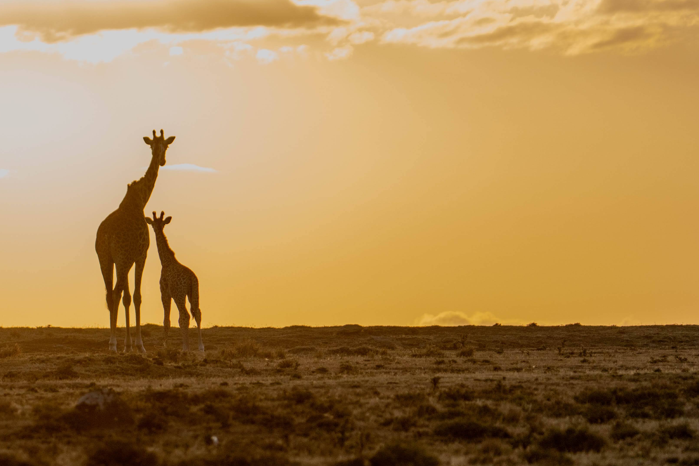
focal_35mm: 406
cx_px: 152
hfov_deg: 5.1
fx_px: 7882
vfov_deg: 3.4
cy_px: 234
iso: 500
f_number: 5.6
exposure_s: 1/1000
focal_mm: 207
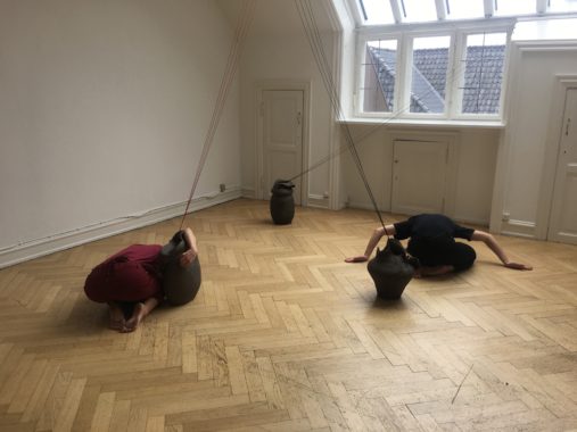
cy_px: 216
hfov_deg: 61.7
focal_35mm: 29
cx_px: 288
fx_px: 483
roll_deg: +0.5
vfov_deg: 48.2
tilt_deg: -15.1
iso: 25
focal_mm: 4.15
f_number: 2.2
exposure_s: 1/165
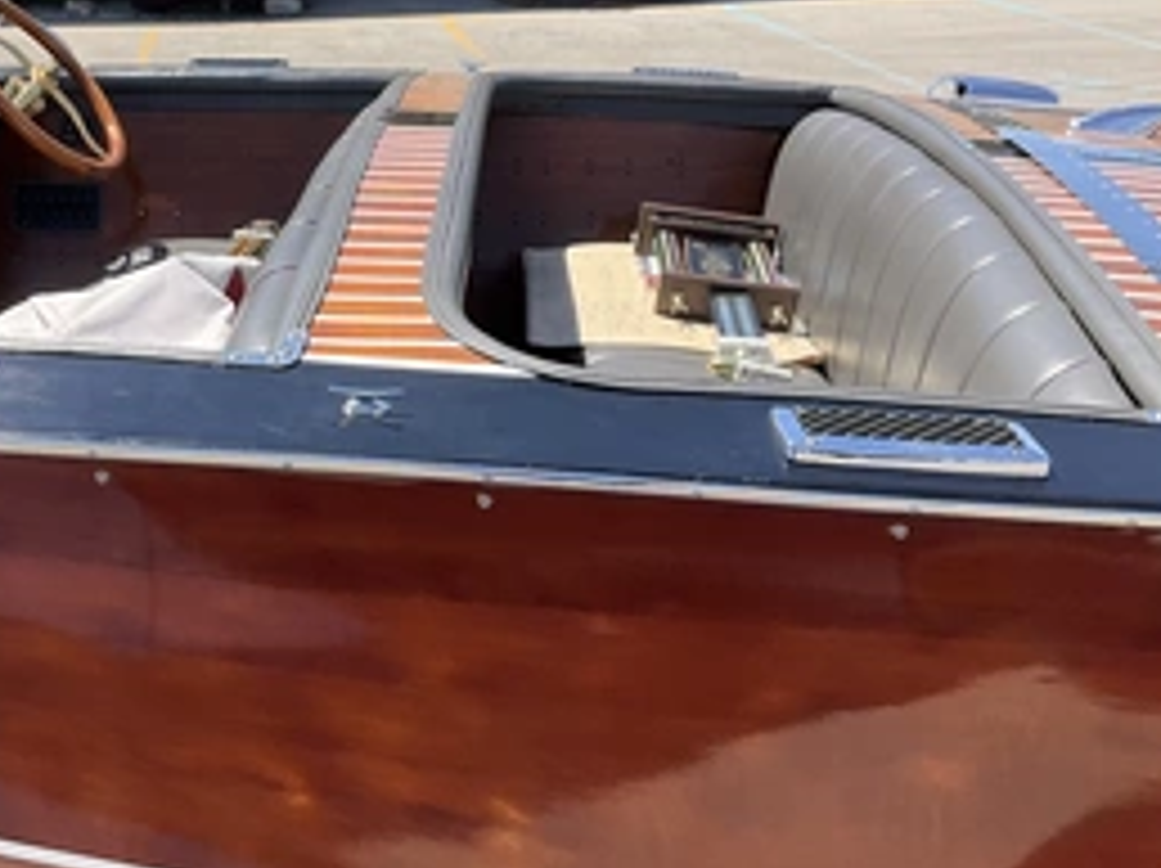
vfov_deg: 31.9
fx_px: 1508
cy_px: 292
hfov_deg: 41.4
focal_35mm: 45
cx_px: 364
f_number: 1.8
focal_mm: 3
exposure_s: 1/804
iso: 25
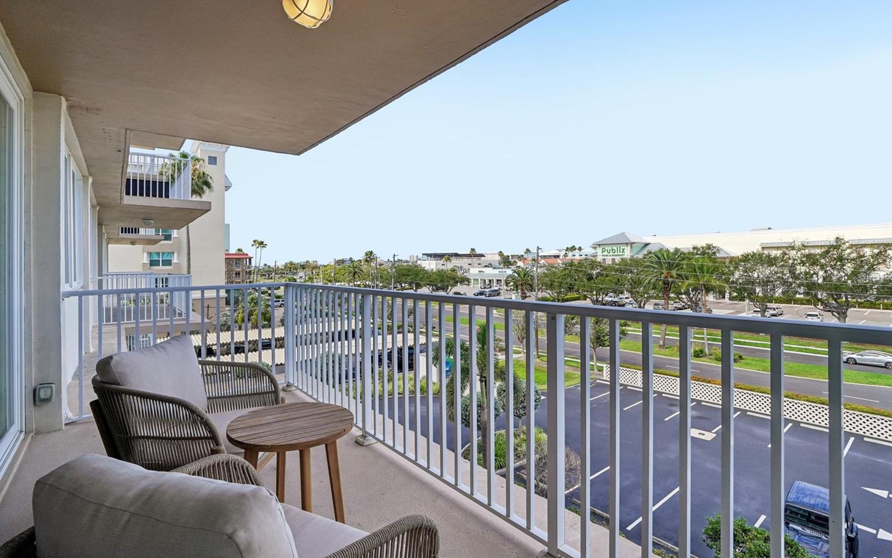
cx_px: 442
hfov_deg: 97.8
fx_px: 389
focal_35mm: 16
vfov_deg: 71.3
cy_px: 278
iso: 100
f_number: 8
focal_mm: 10
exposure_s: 1/250
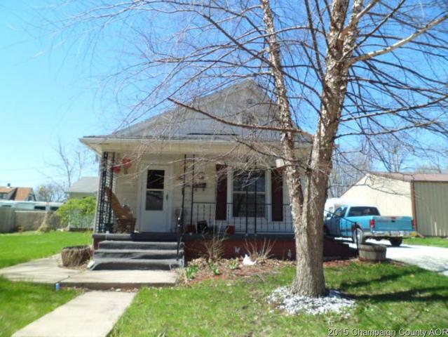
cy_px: 168
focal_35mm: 26
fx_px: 337
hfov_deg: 67.3
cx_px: 224
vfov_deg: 53.1
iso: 80
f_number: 3.3
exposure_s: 1/500
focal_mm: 4.9
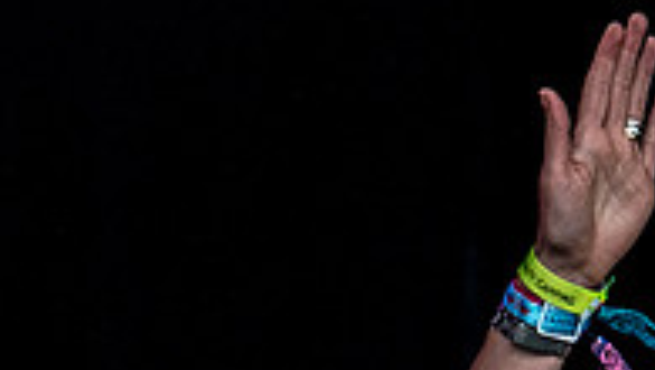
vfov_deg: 1.1
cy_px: 705
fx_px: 18440
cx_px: 194
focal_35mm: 1061
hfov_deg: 2.0
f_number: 5.6
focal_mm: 200
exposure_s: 1/800
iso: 6400
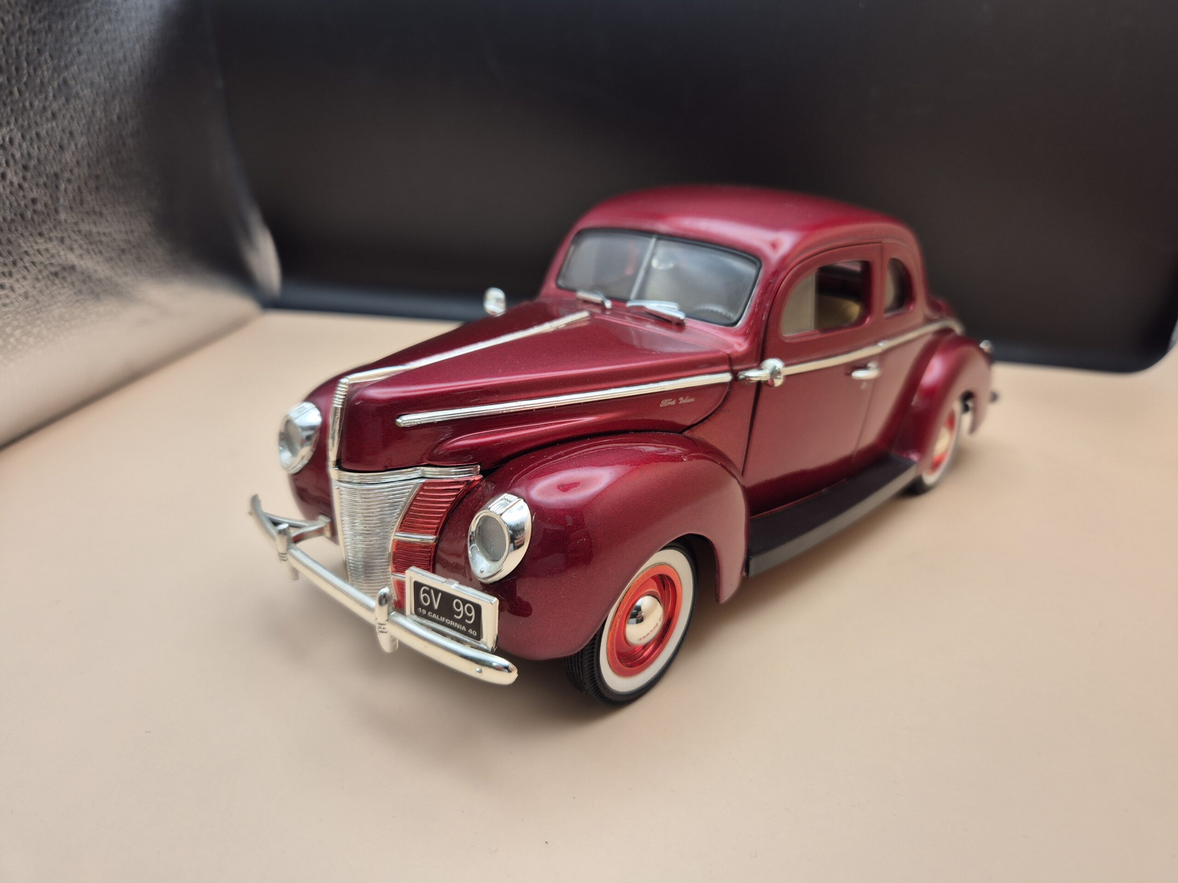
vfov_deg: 58.9
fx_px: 783
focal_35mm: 23
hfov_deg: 73.9
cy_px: 442
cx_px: 589
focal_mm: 5.4
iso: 32
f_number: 1.8
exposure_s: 1/82
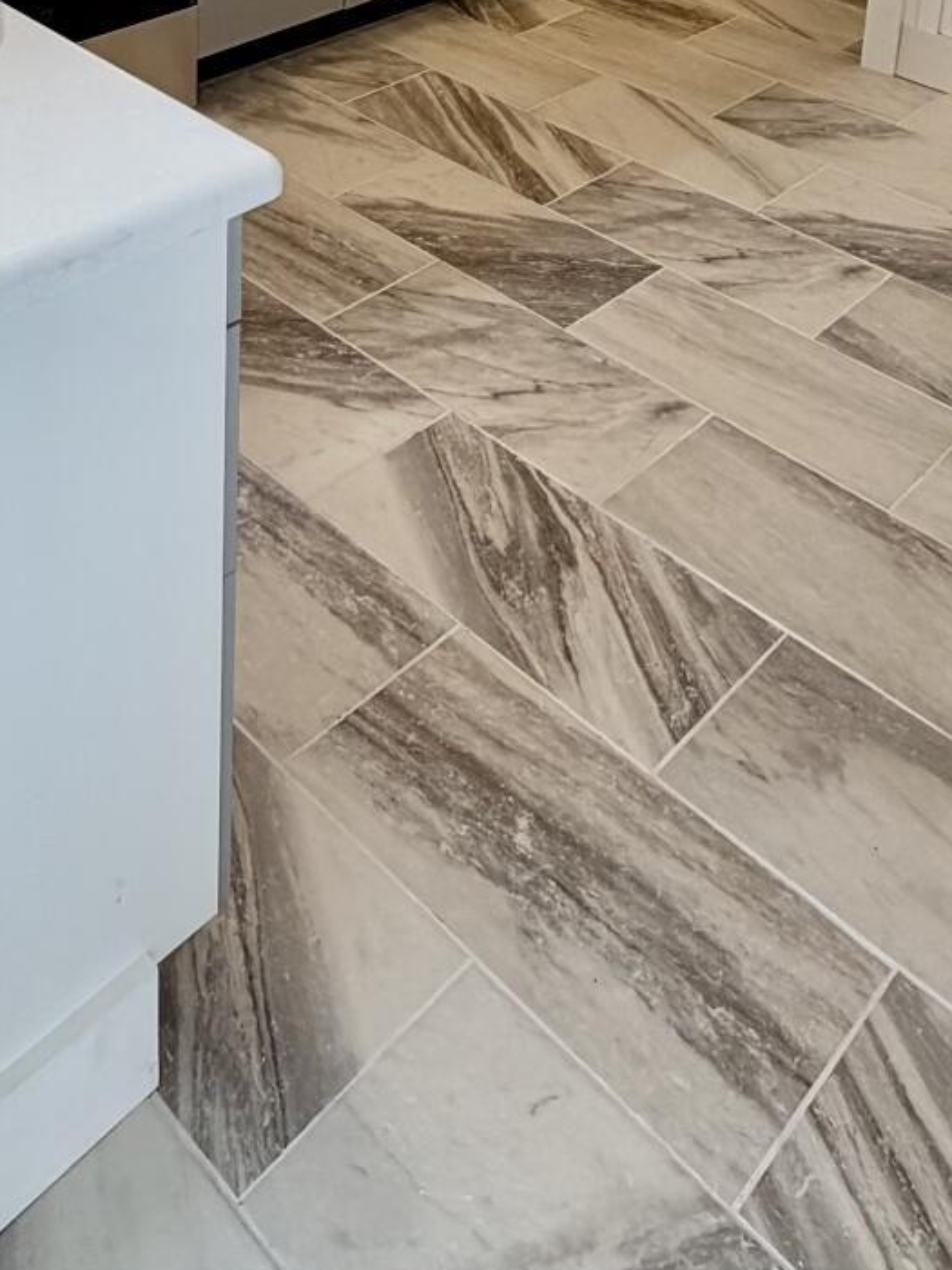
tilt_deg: -14.3
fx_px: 1467
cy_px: -169
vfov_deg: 37.9
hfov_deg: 35.9
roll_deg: -2.3
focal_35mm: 40
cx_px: 428
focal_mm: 2.22
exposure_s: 1/120
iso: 100
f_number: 2.2
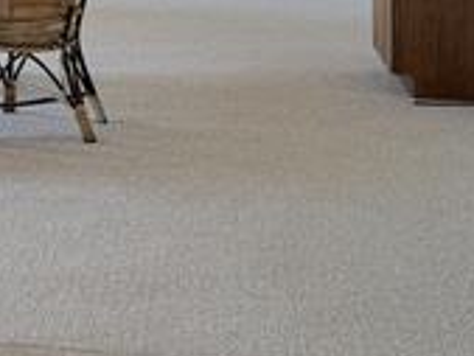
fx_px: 1398
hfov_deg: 18.1
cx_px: -121
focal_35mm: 102
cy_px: -98
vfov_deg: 14.0
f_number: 1.78
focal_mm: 6.76
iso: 100
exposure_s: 1/296
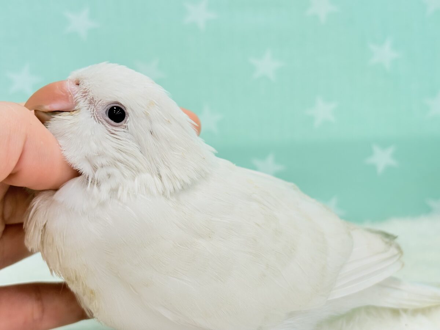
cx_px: 220
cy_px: 165
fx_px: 661
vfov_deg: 28.0
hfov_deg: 36.8
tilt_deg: -6.9
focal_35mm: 52
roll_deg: +3.3
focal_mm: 5.96
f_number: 1.6
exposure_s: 1/50
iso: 40
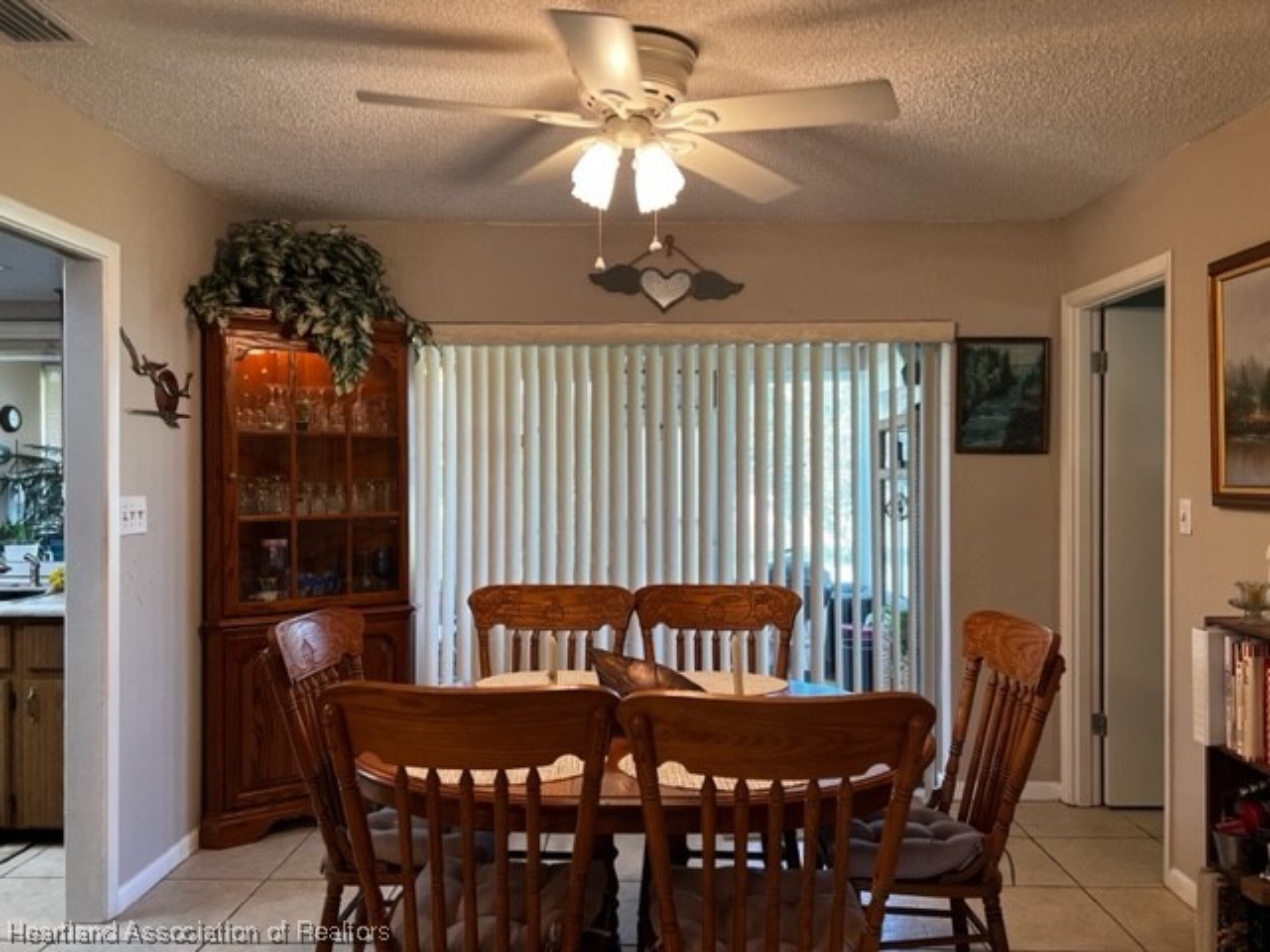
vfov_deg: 53.1
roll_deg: -2.1
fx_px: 954
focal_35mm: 26
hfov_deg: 67.3
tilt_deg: -0.5
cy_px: 476
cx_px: 635
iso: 64
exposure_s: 1/60
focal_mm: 5.7
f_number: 1.5
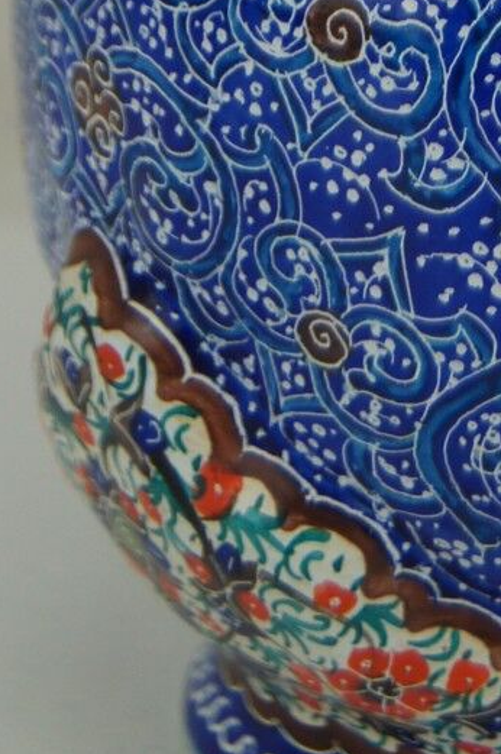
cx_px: 614
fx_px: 6509
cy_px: -446
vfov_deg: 6.5
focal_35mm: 311
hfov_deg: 4.4
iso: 200
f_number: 5.6
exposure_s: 1/160
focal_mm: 50
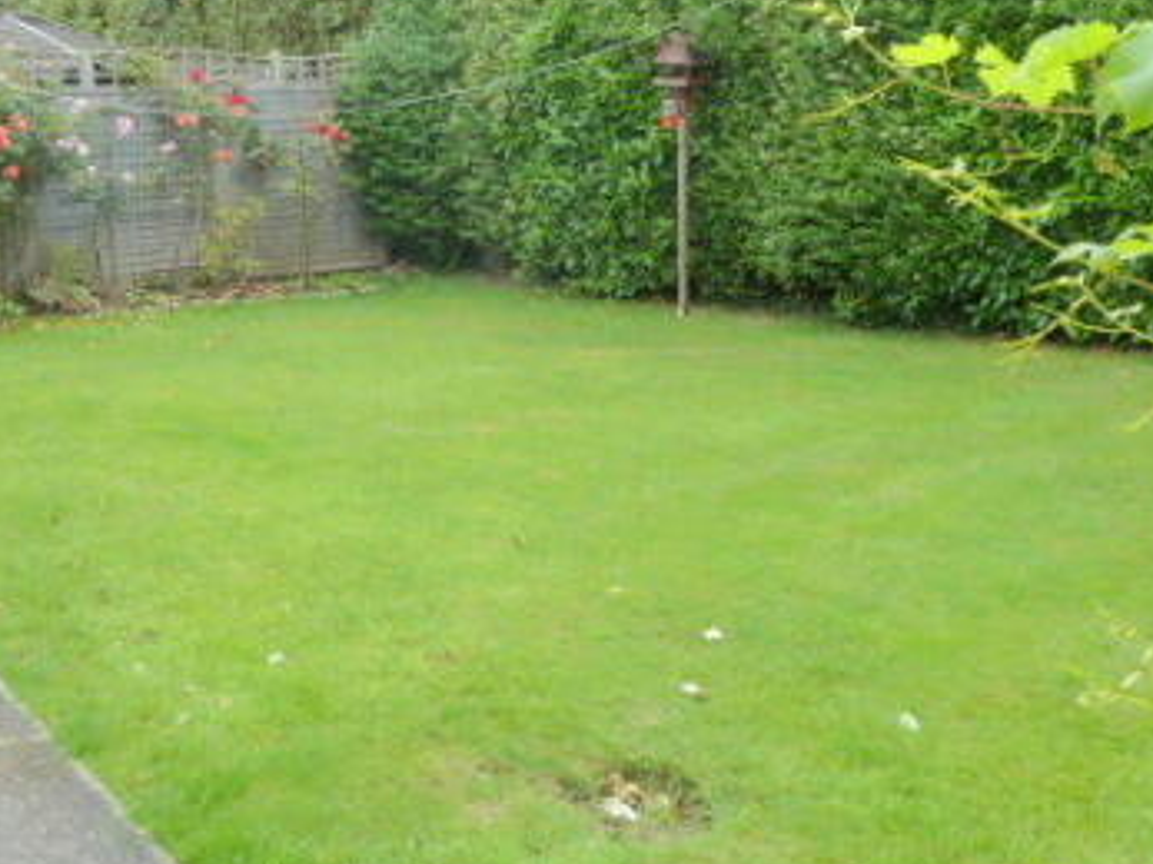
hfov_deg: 44.6
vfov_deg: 34.0
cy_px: 281
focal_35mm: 42
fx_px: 1398
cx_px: 457
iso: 125
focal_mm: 4.1
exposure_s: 1/160
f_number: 4
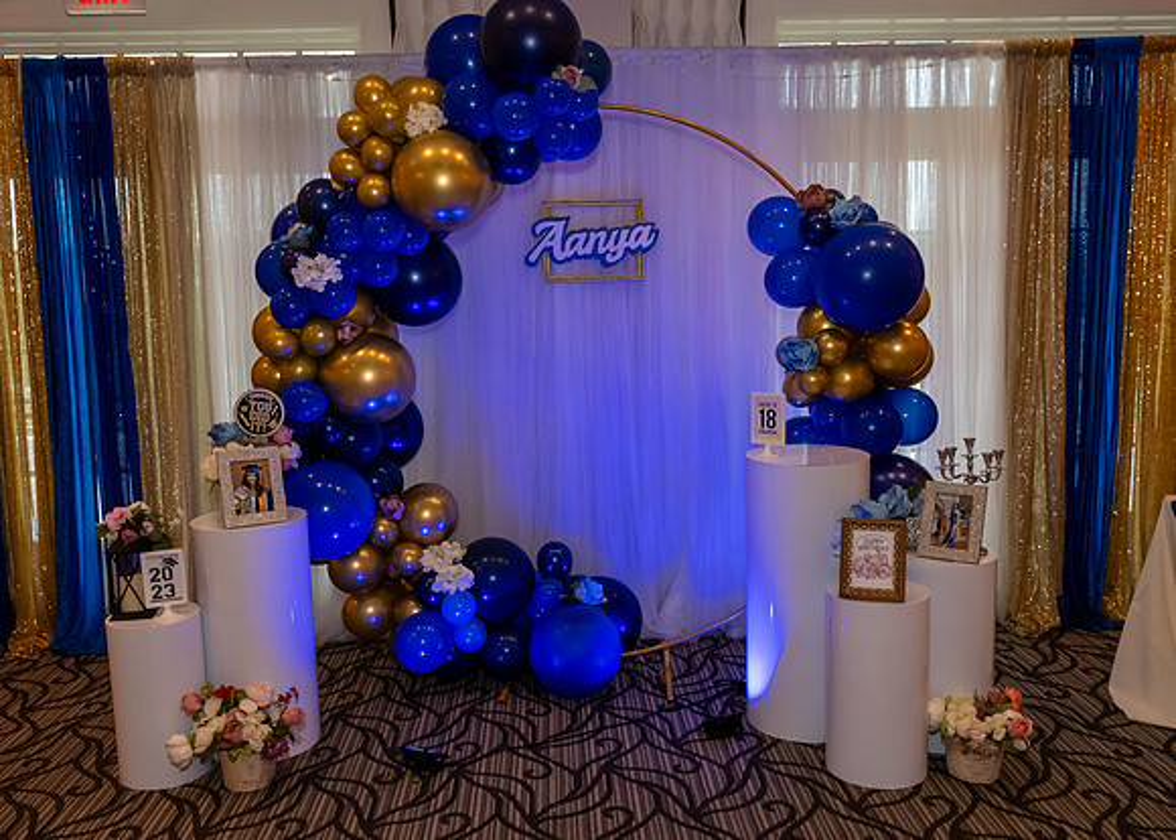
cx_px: 588
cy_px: 420
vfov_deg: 43.6
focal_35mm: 31
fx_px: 1050
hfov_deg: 58.5
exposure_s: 1/250
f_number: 5
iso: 2500
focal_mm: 20
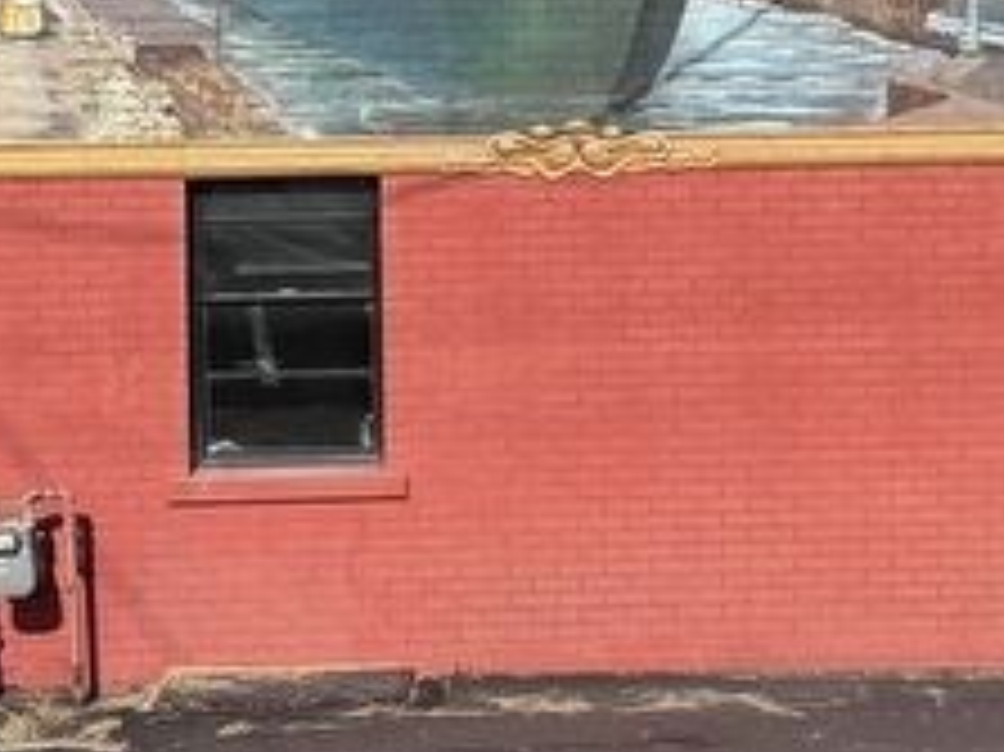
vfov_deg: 17.0
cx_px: 648
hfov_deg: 22.7
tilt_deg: -1.6
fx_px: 2493
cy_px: 117
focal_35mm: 86
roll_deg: +0.1
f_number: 1.78
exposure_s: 1/5814
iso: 80
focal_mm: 6.76
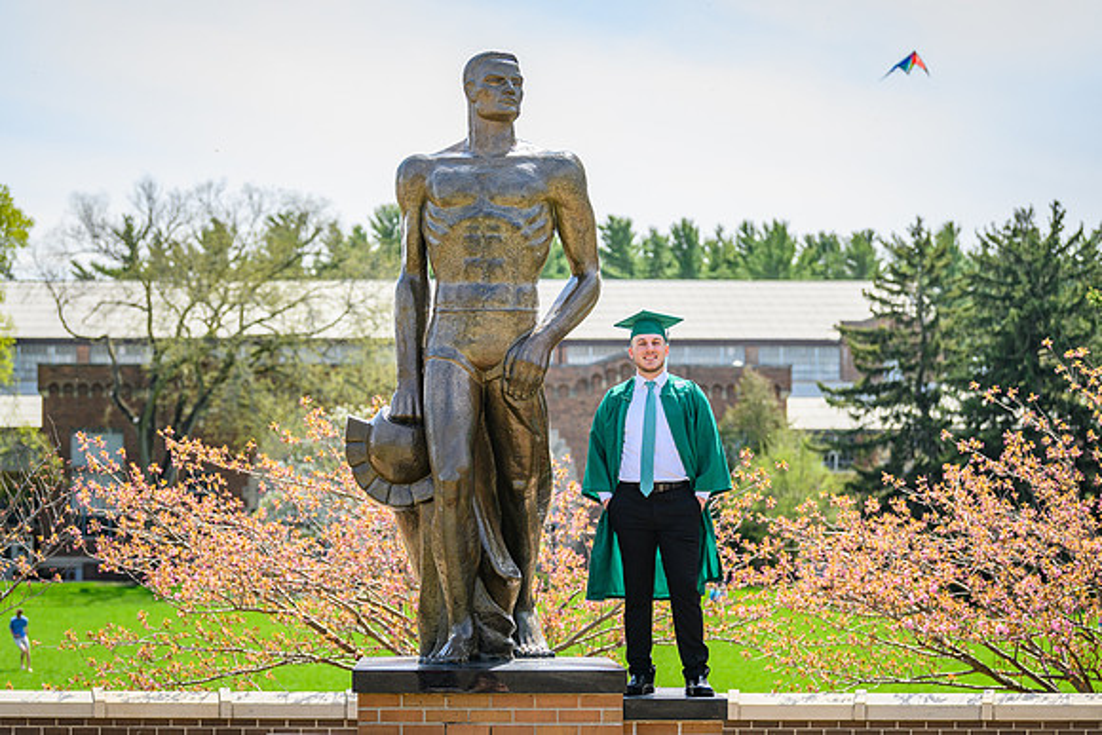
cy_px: 367
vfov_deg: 14.2
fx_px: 2943
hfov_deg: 21.2
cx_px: 547
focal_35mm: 96
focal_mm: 95
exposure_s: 1/2500
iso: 400
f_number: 4
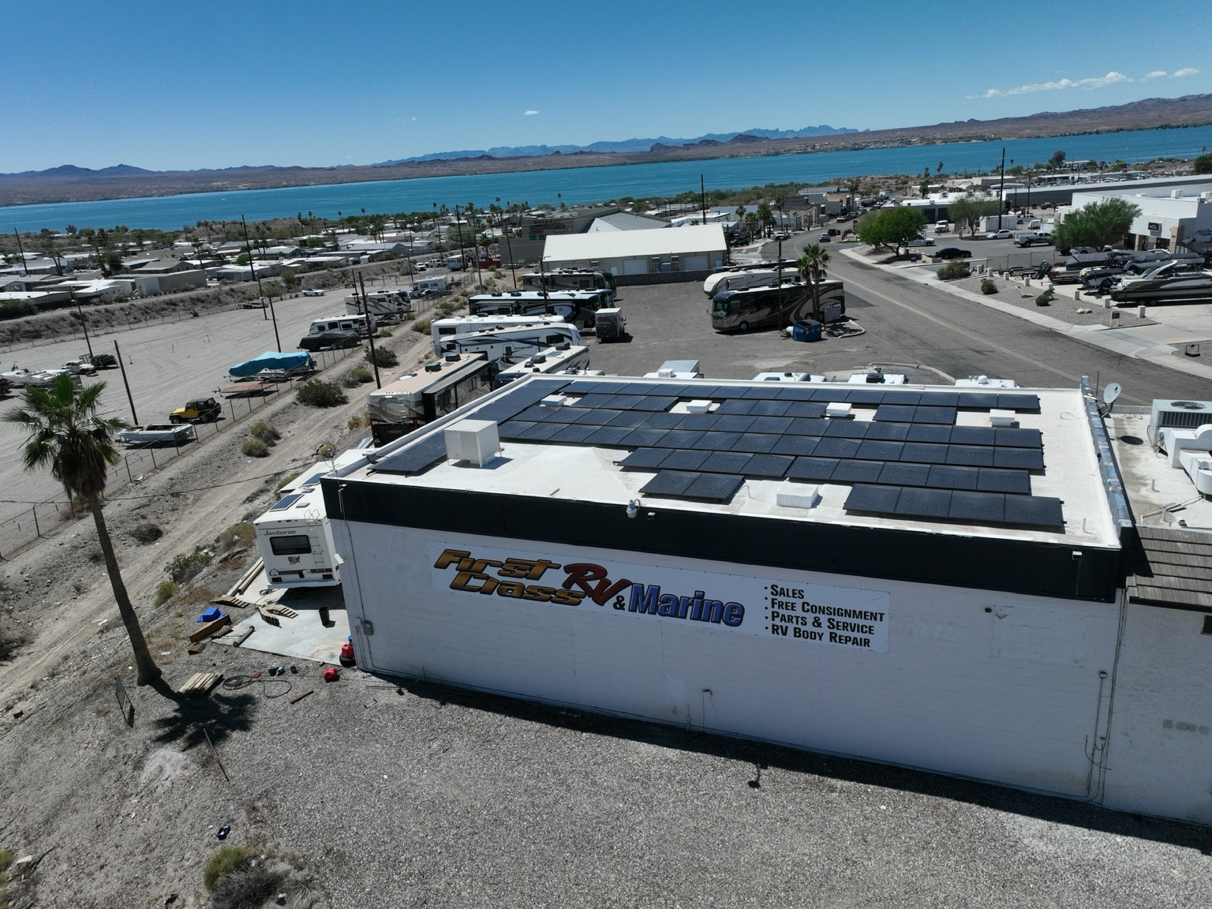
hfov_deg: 69.4
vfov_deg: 54.9
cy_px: 456
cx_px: 630
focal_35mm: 25
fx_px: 875
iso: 100
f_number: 2.8
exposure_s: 1/4000
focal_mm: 12.29
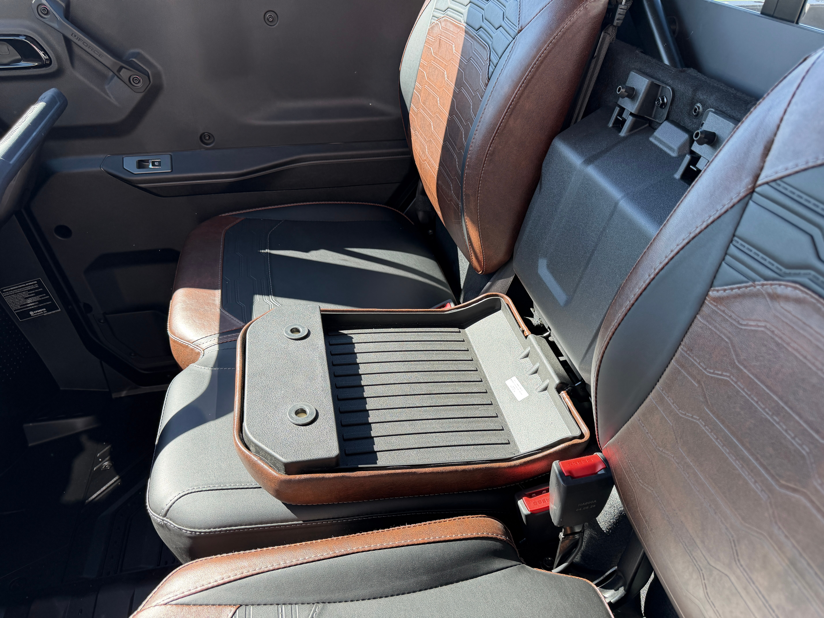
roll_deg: -2.6
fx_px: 571
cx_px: 412
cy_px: 309
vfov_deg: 56.8
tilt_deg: -36.4
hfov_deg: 71.6
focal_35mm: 24
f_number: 1.78
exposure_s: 1/312
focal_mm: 6.76
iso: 100
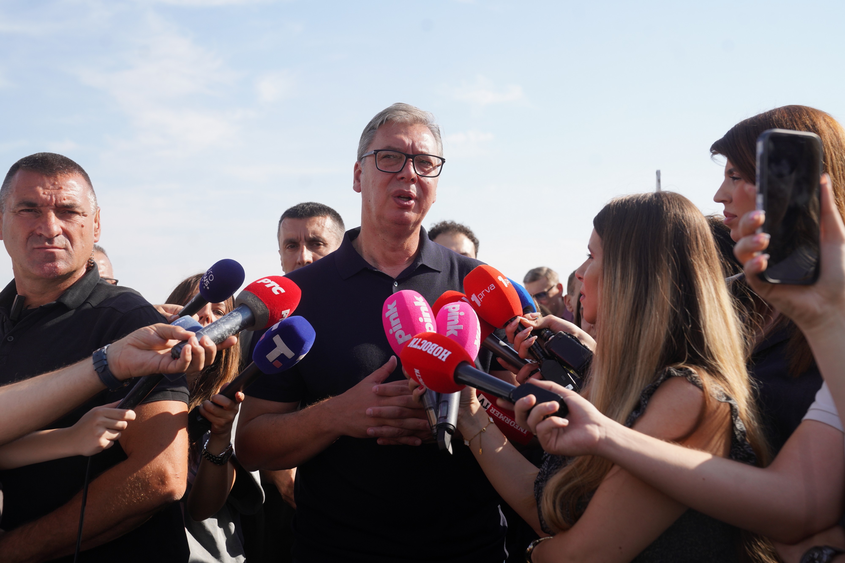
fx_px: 1009
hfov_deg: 45.4
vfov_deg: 31.2
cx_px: 422
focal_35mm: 43
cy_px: 282
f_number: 5
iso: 400
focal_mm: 43
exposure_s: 1/1600
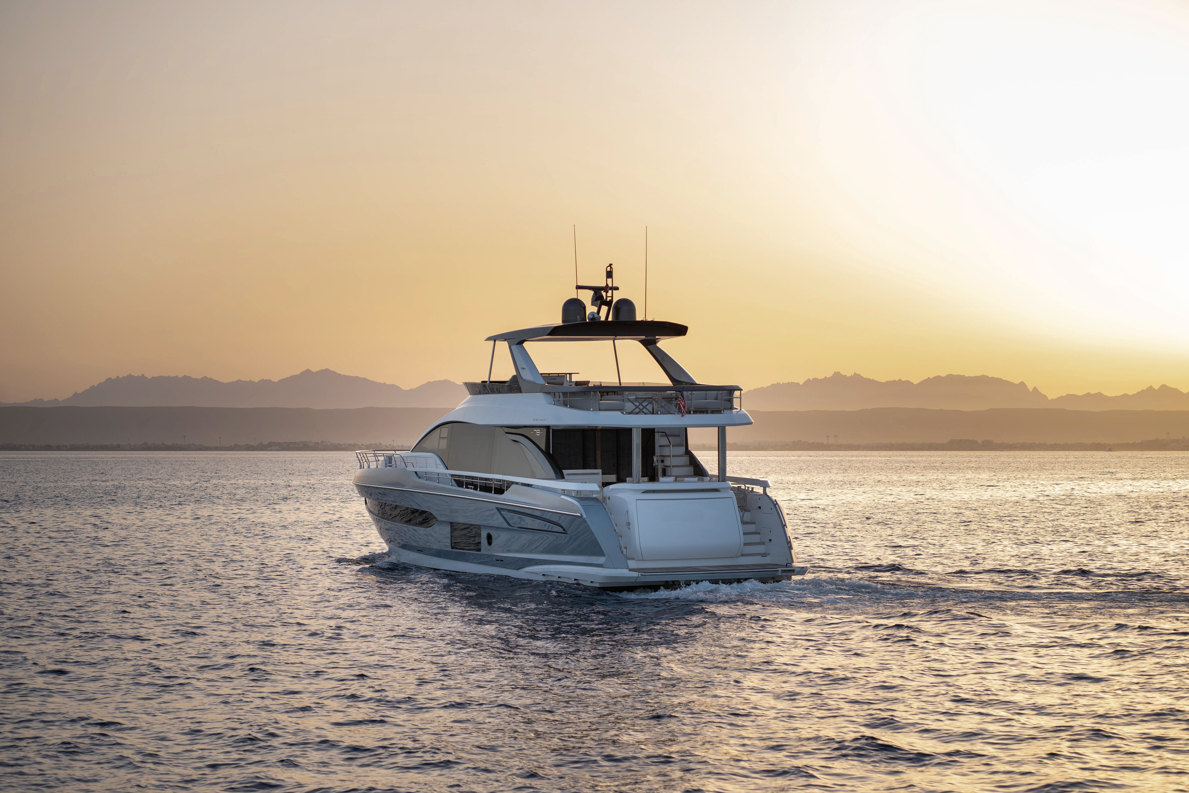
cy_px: 396
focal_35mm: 85
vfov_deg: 16.1
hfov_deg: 23.9
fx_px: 2807
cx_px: 594
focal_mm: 85
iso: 500
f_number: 4
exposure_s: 1/500
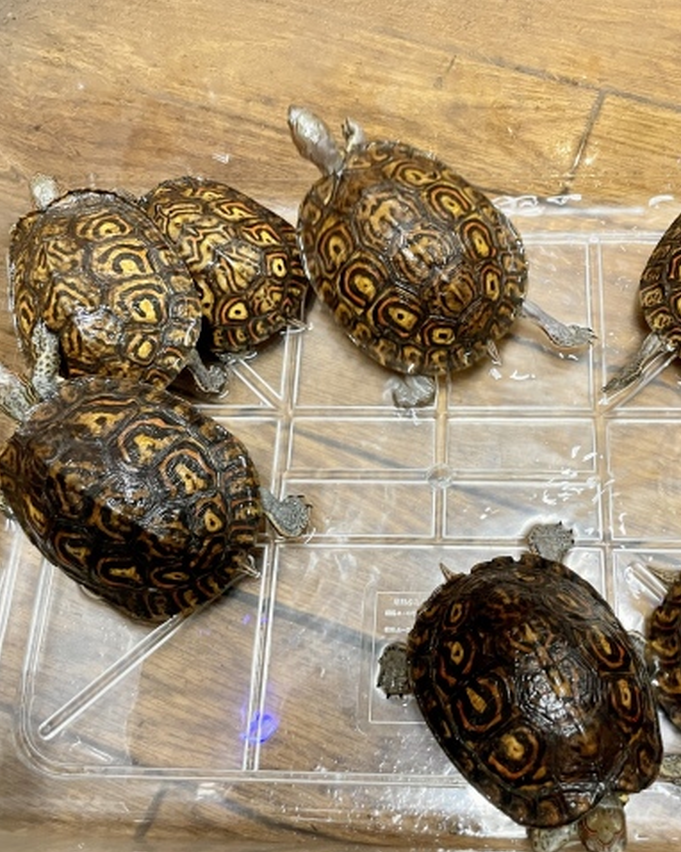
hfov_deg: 42.9
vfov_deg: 52.9
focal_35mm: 34
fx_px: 857
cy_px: 426
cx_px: 439
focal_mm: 4.2
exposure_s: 1/60
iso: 200
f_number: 1.6
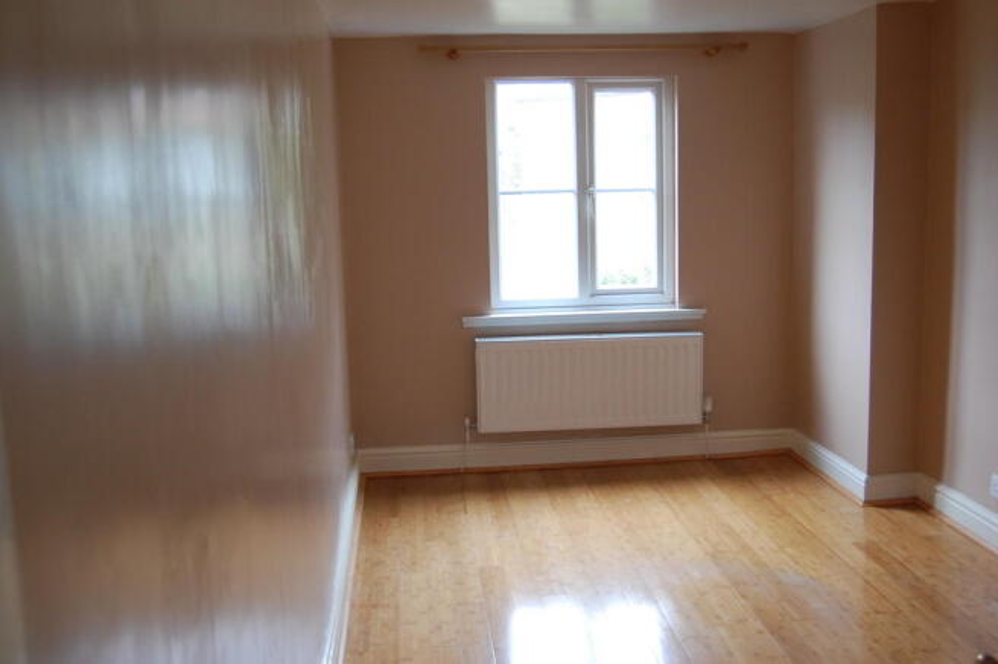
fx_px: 997
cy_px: 332
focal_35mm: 36
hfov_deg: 53.2
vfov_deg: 36.8
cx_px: 499
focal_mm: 24
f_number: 4
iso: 560
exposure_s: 1/30
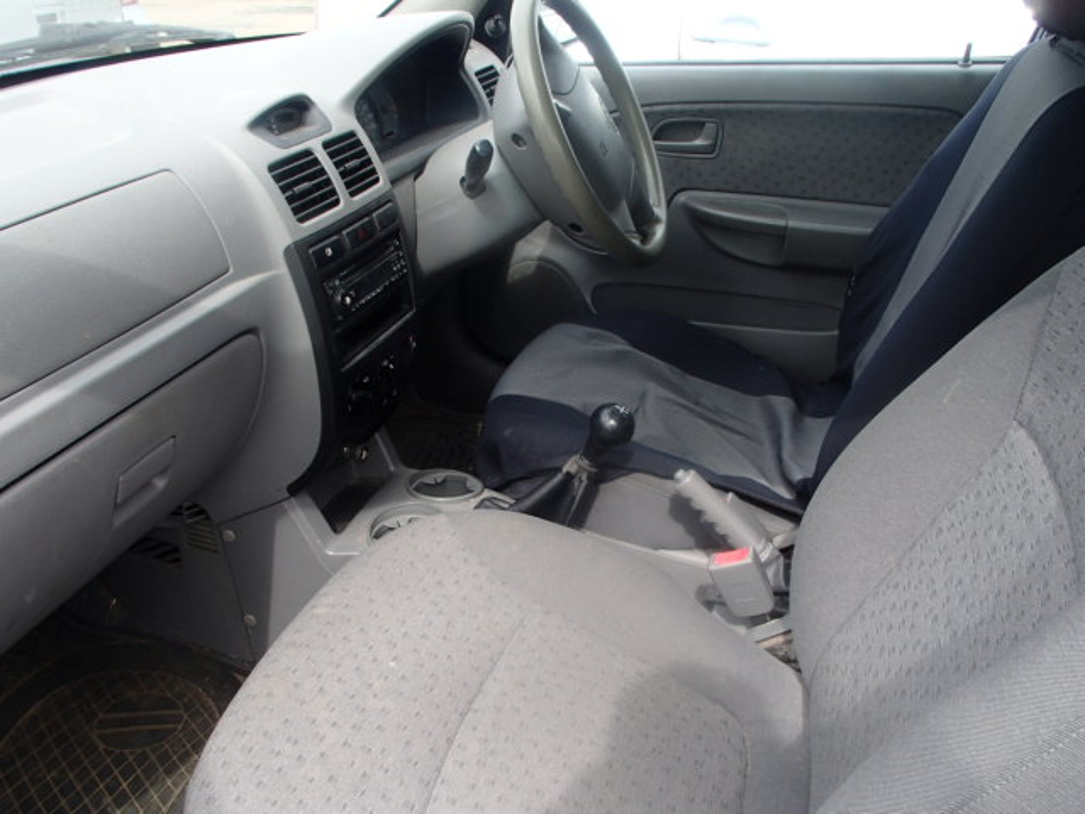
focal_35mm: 32
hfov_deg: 56.8
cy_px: 407
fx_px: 1003
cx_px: 542
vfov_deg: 44.2
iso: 100
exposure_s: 1/125
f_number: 4.2
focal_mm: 5.72
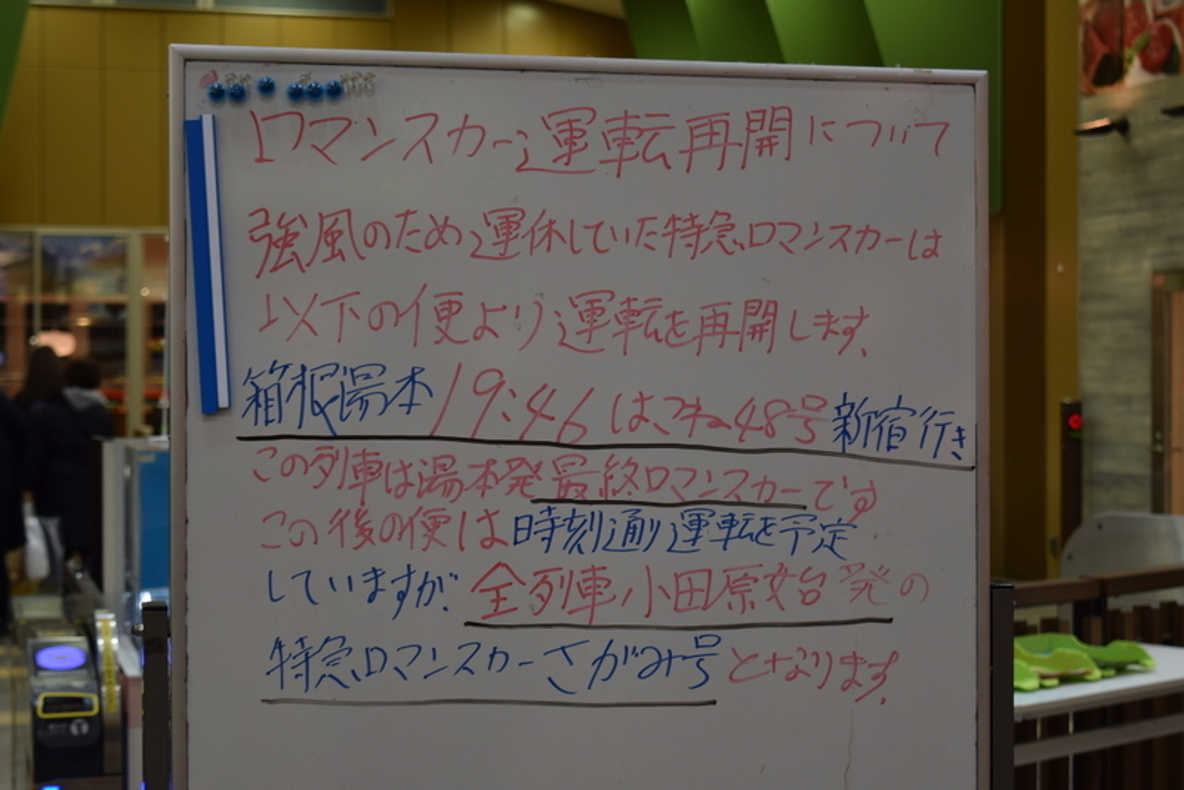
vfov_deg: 19.7
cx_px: 592
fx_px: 2270
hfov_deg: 29.2
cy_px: 395
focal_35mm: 69
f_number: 5.6
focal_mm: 46
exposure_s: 1/20
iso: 100
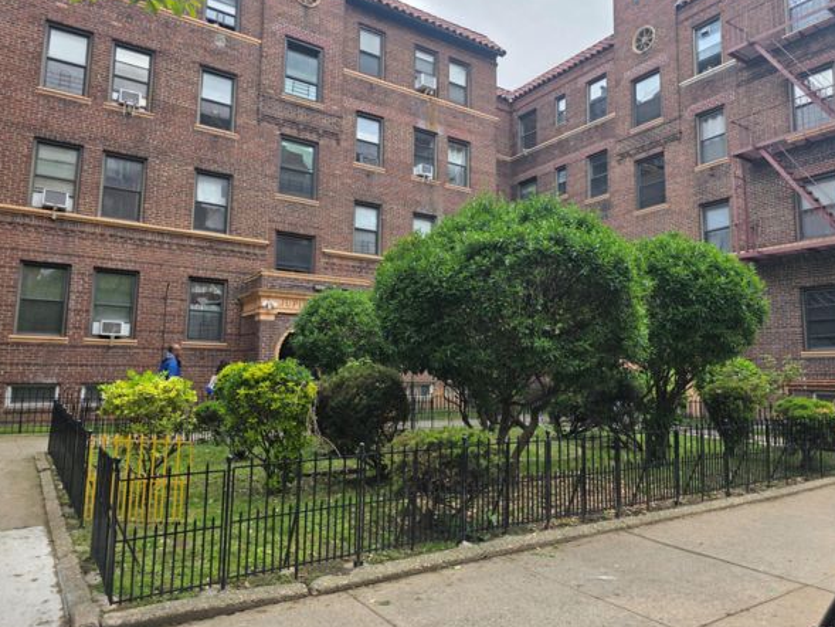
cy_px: 299
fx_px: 603
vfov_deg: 54.9
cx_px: 444
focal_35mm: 25
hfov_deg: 69.3
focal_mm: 6.3
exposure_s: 1/359
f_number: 1.7
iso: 25
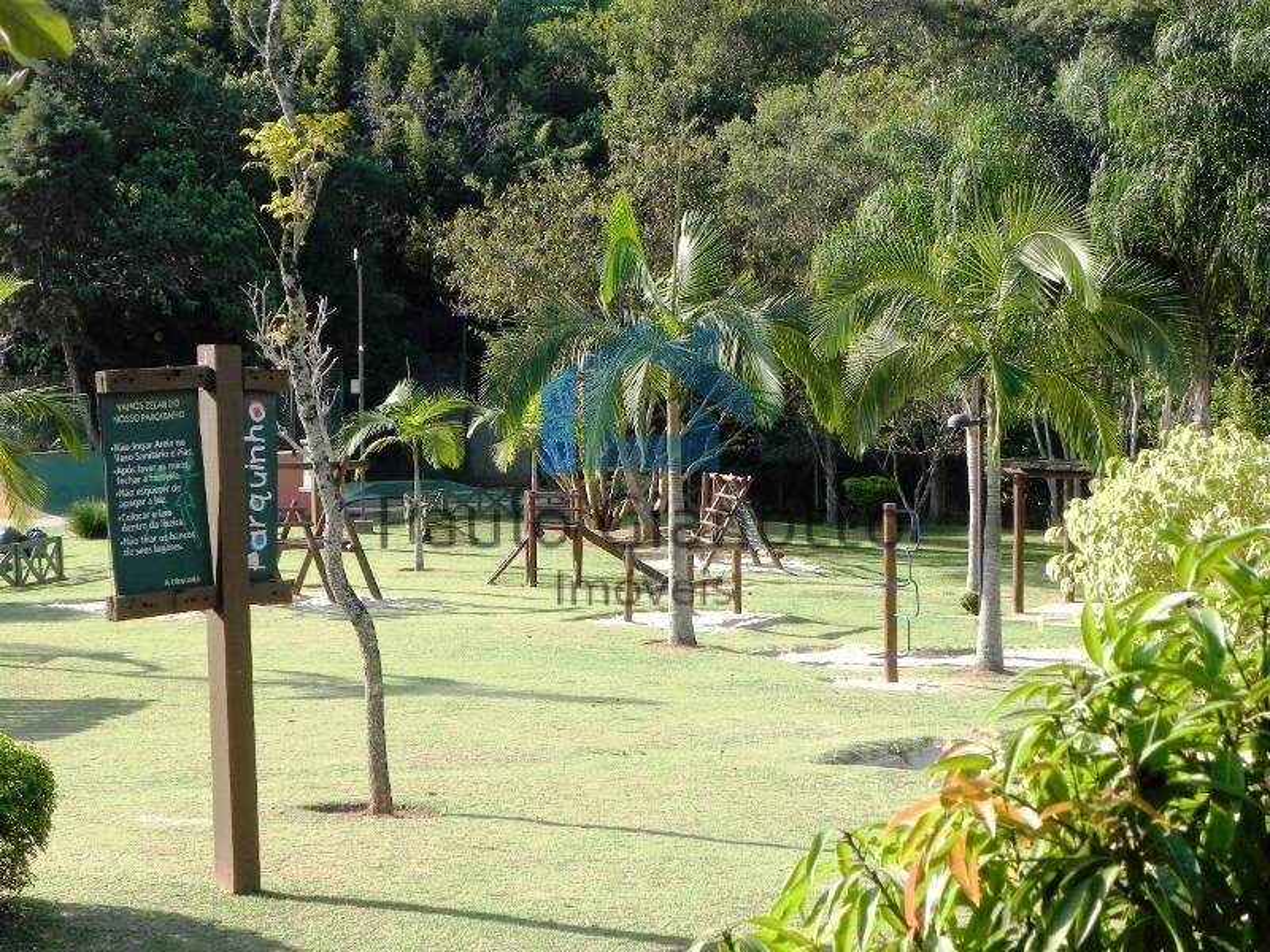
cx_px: 635
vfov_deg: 22.3
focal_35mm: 66
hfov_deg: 29.4
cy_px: 476
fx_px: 2421
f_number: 5
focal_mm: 11.8
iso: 160
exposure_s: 1/200
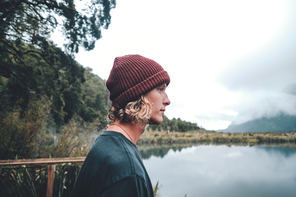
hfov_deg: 81.2
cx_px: 148
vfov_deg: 59.5
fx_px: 173
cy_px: 98
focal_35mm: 21
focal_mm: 14
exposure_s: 1/15
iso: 100
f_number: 2.8
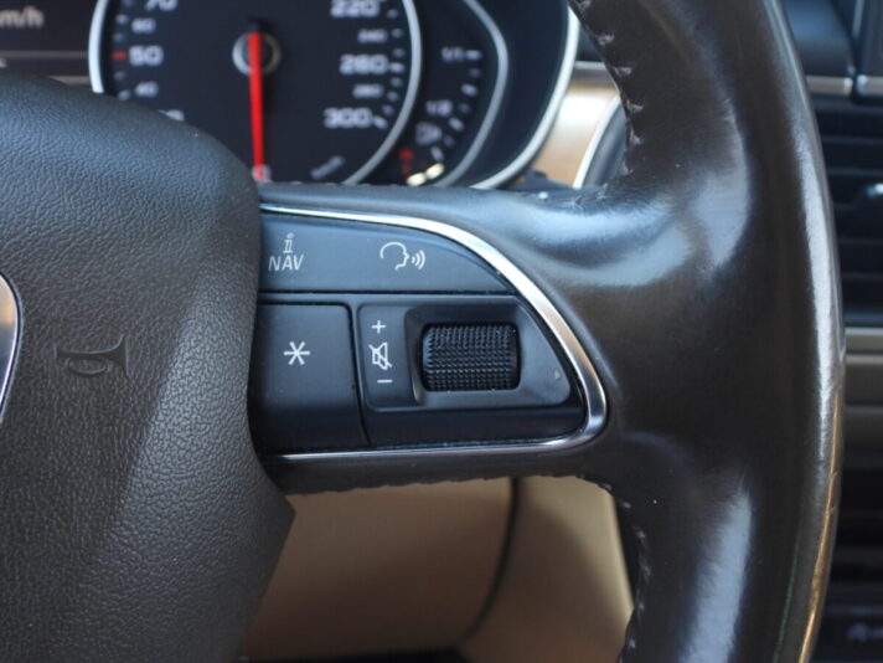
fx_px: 1275
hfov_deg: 38.2
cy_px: 332
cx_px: 442
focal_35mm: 50
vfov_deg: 29.1
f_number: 3.2
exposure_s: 1/30
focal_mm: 9
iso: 250
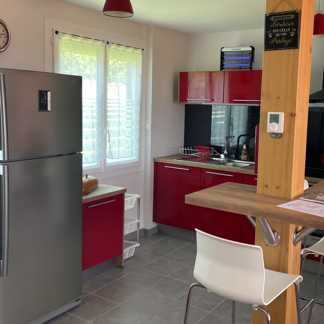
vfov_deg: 43.8
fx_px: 402
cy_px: 142
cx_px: 185
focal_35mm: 38
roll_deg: -1.4
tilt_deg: -4.4
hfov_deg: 43.7
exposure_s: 1/121
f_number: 1.6
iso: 100
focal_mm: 4.2
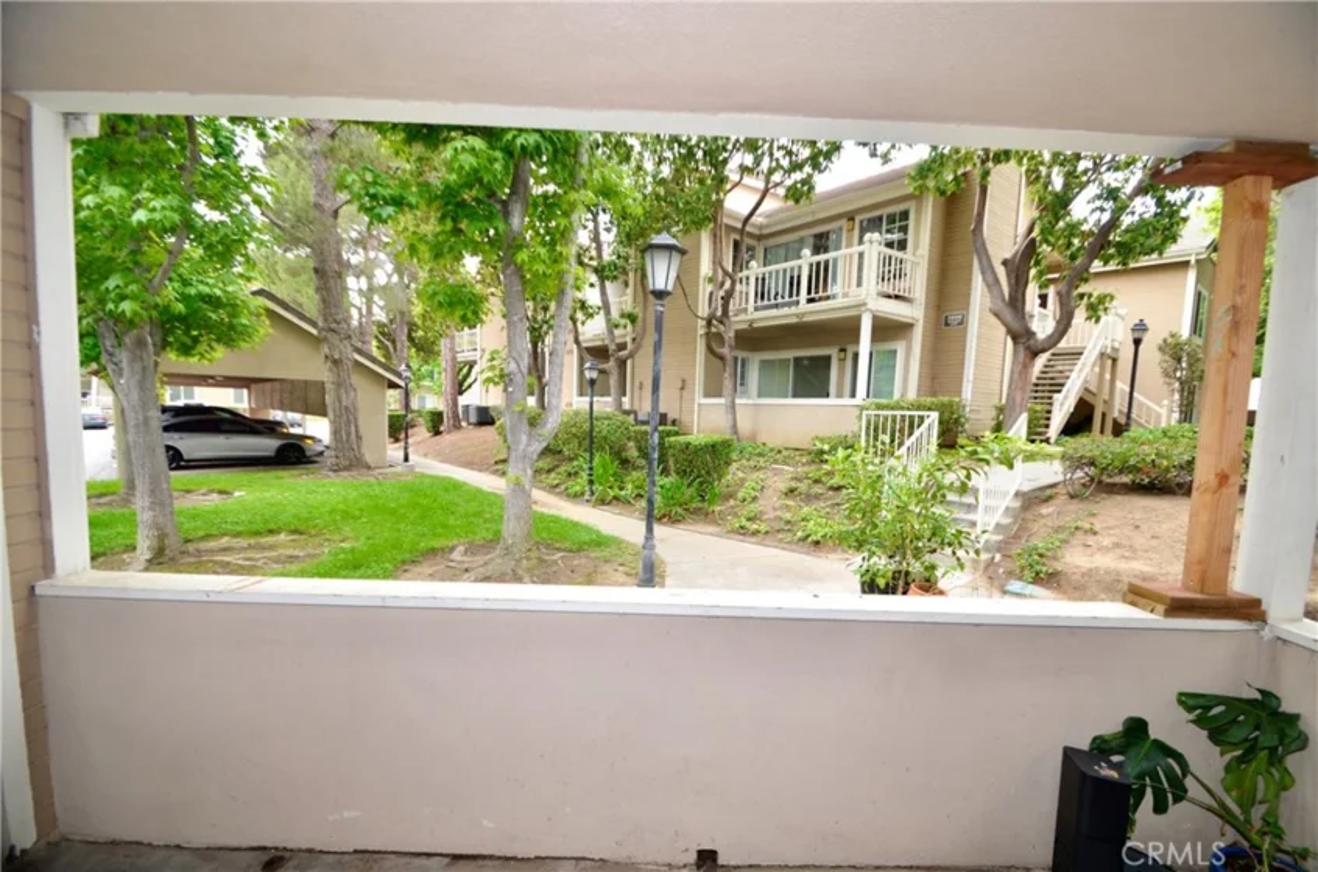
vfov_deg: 77.0
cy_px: 436
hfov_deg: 100.5
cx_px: 659
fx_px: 548
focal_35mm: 15
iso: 200
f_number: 5.6
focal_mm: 10
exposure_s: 1/100
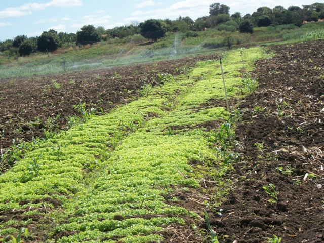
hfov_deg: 25.3
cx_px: 162
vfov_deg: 19.1
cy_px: 122
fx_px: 721
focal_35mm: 77
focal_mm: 13.7
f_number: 4.6
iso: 80
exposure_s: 1/640
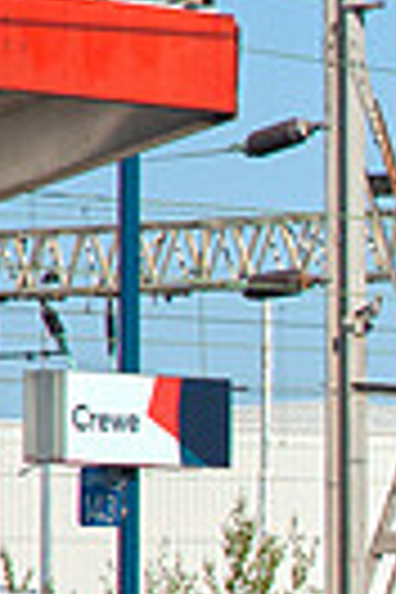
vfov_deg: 4.5
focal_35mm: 460
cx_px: 1296
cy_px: 632
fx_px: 7589
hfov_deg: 2.9
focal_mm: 70
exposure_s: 1/640
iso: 200
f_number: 6.3
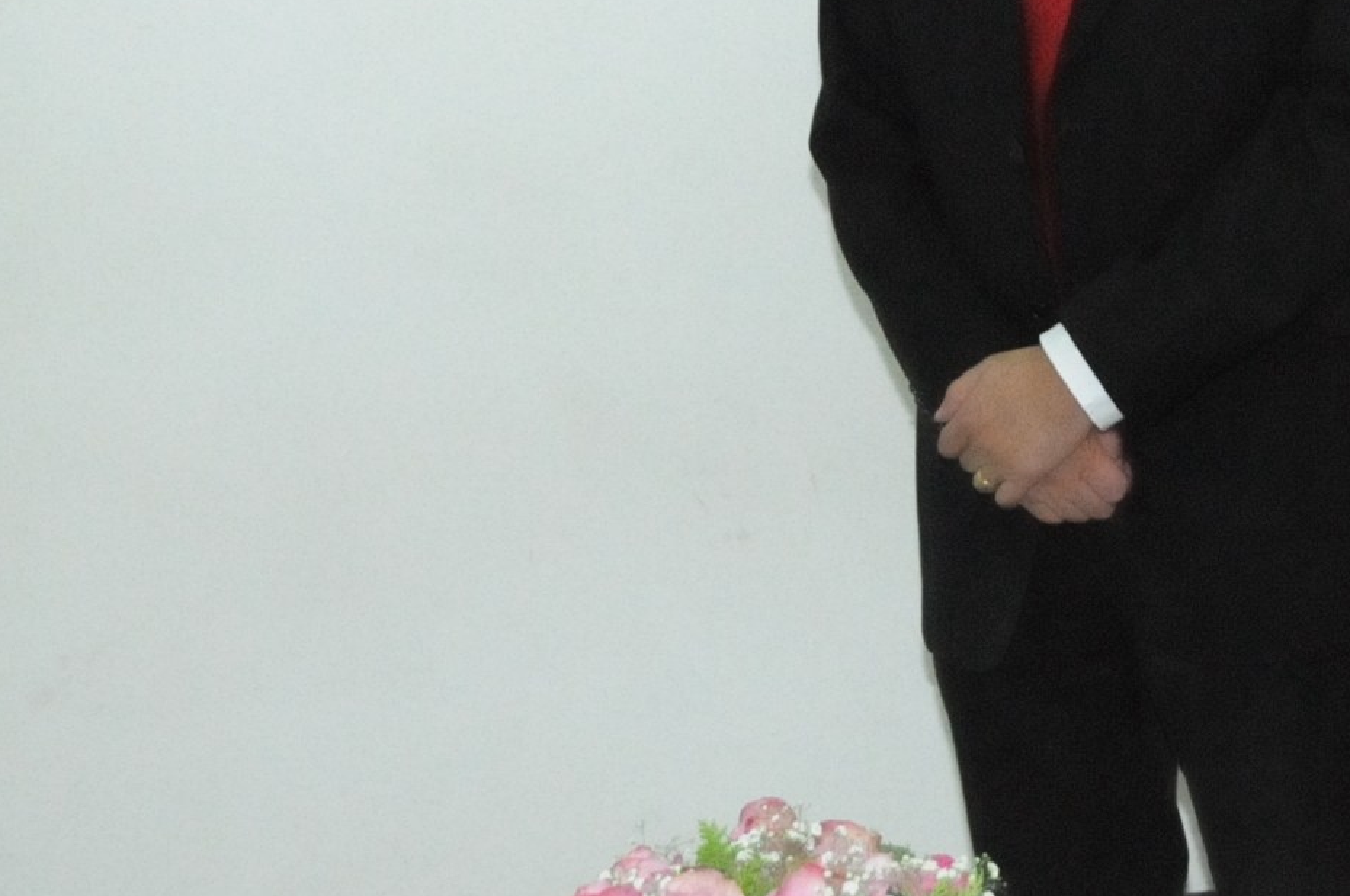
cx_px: 1527
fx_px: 3371
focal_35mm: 90
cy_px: -32
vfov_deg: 14.9
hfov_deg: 21.4
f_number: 4.5
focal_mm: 26
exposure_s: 1/250
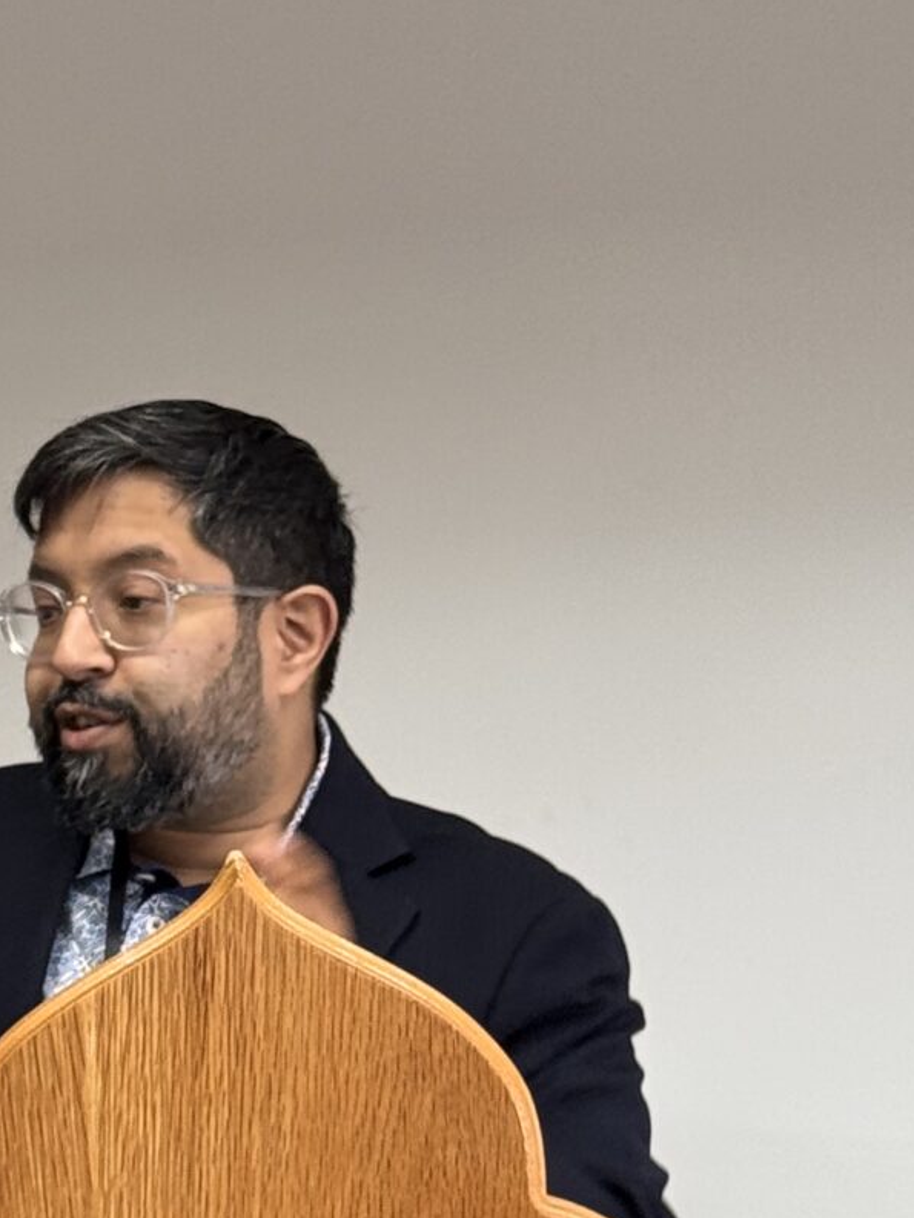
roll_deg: +2.0
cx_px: 306
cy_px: 831
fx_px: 5455
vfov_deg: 12.7
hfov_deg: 9.6
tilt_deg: +0.0
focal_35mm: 155
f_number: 1.78
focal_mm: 6.76
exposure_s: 1/50
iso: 50
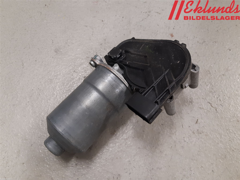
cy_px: 90
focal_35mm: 26
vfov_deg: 53.1
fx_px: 180
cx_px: 120
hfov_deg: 67.3
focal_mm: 3.93
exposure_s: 1/50
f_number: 1.7
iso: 125
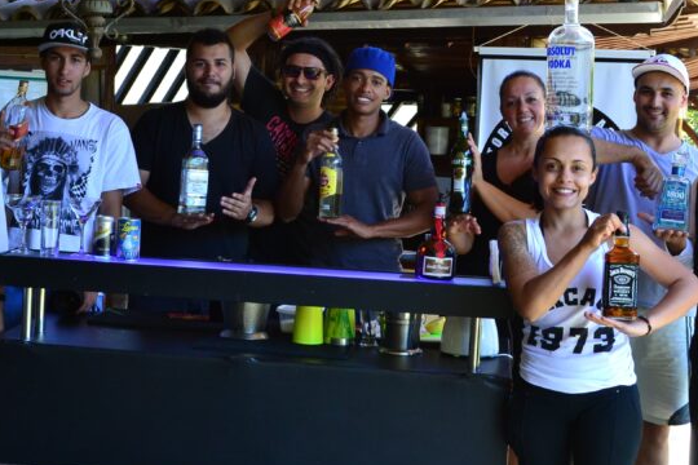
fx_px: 1435
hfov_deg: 27.3
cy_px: 200
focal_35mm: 74
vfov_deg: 18.4
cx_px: 265
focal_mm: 26
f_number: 8
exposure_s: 1/50
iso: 400
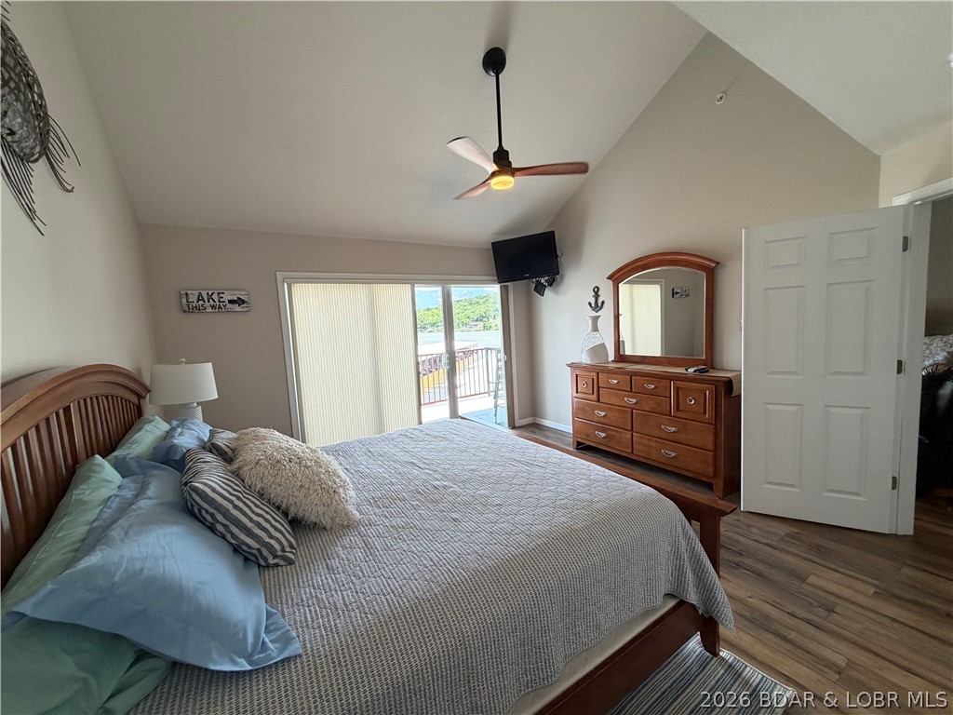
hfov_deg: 102.1
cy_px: 358
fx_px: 385
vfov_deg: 85.7
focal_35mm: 14
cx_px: 476
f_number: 2.2
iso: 125
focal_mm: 2.22
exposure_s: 1/120
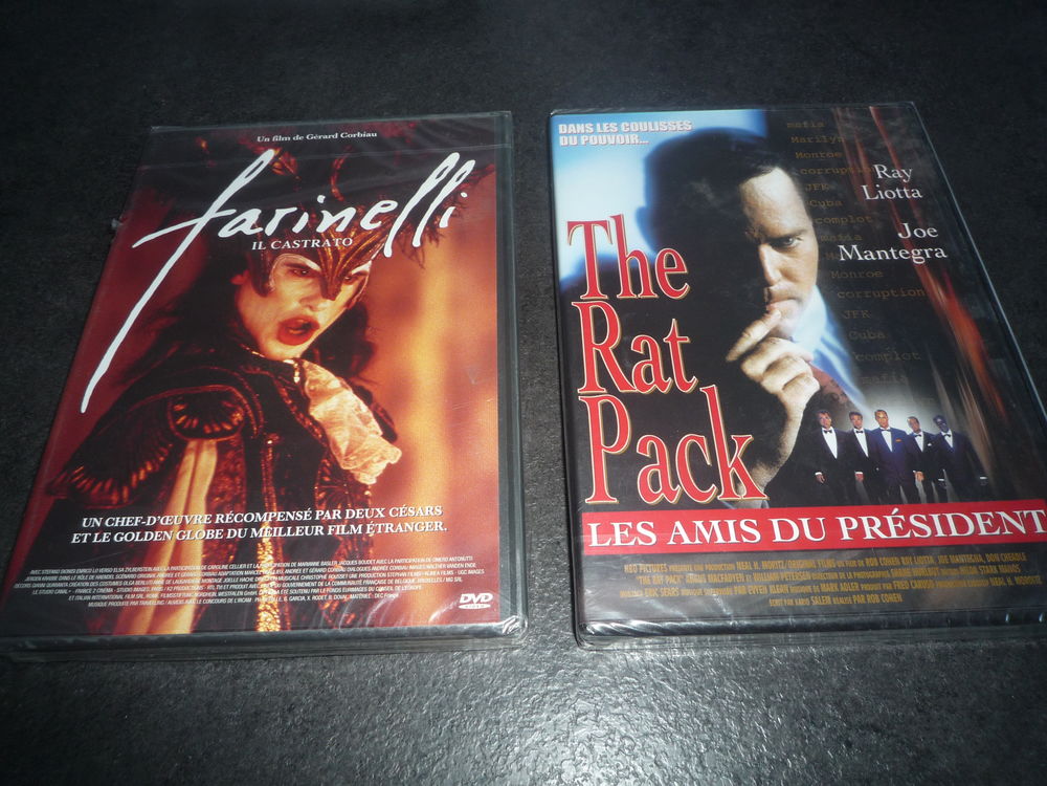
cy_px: 393
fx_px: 756
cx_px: 524
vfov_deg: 54.9
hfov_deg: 69.4
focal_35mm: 25
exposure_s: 1/30
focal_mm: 4.4
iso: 100
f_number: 4
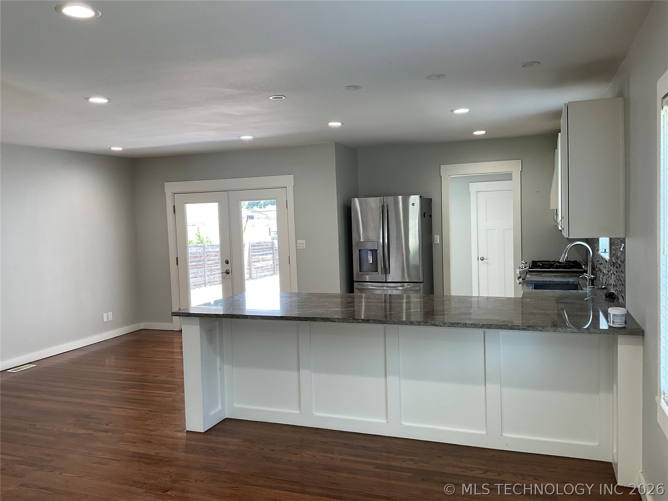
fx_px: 560
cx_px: 334
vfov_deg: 48.2
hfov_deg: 61.7
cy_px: 250
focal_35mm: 29
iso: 40
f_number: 1.8
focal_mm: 3
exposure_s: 1/60
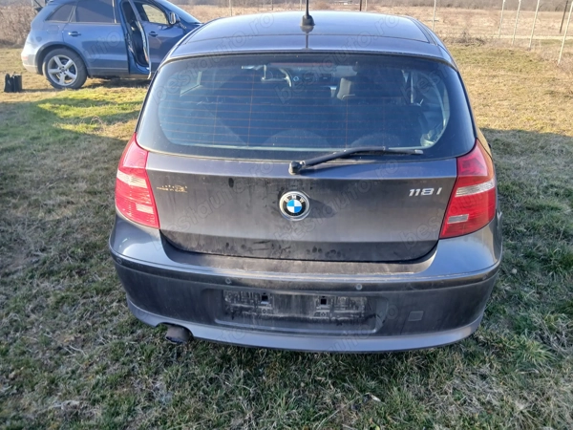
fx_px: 430
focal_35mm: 26
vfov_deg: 53.1
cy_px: 215
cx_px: 286
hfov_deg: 67.3
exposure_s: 1/100
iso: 32
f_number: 1.8
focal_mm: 3.98
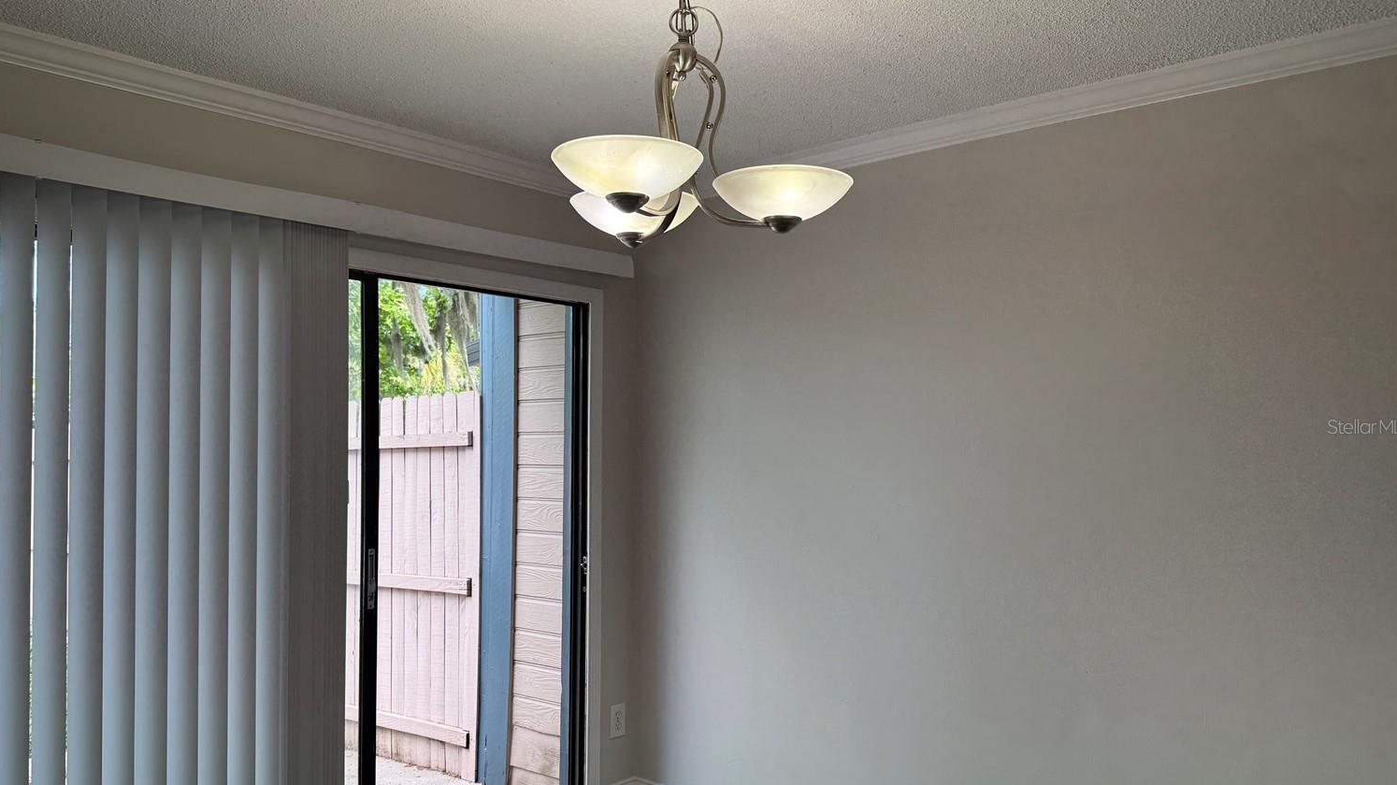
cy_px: 426
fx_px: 1037
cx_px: 668
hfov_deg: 67.9
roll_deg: -0.3
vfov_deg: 41.4
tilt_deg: +1.7
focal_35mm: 28
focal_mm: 6.76
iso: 125
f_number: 1.78
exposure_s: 1/236
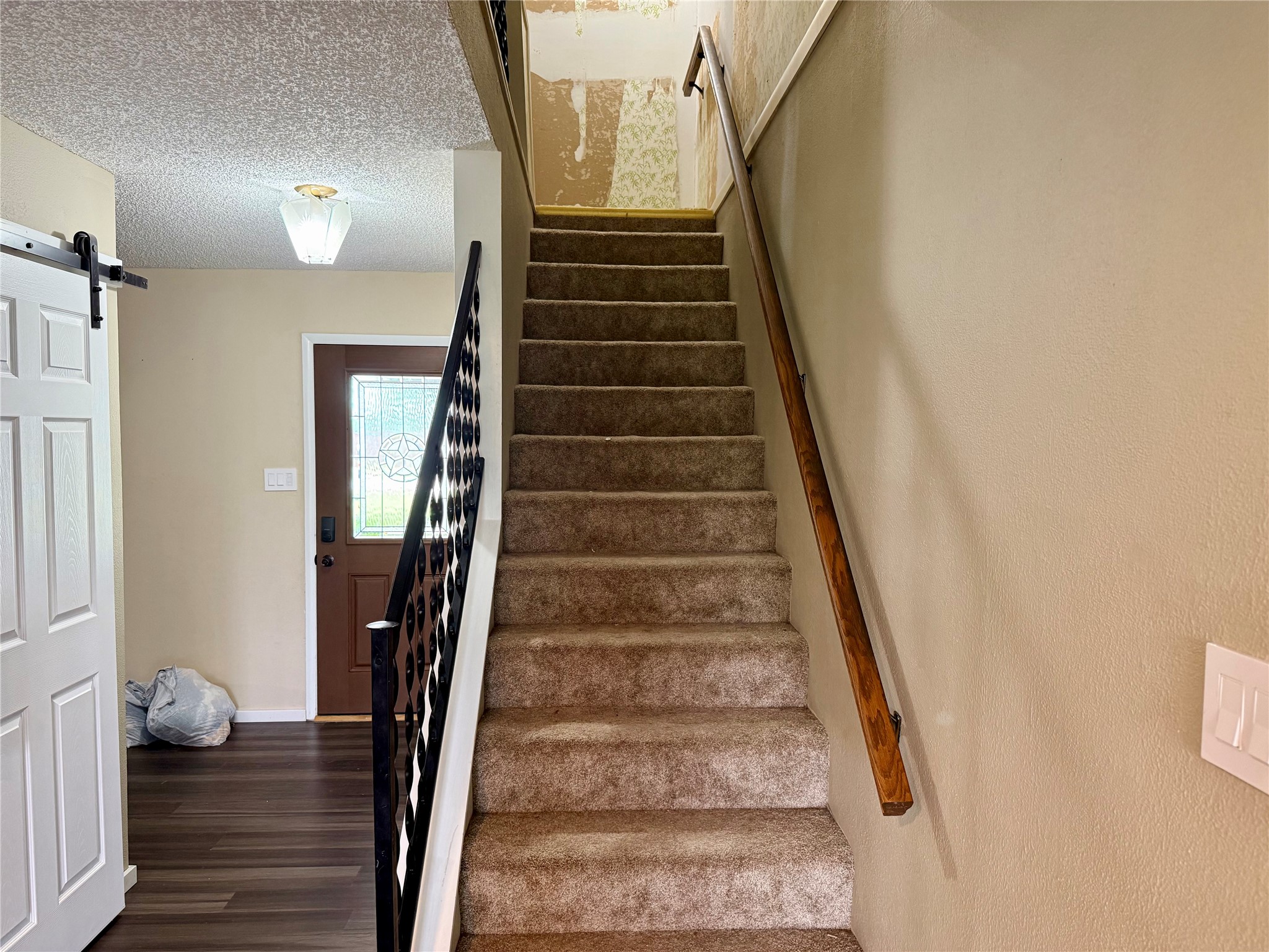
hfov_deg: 71.6
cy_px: 476
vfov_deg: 56.8
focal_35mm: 24
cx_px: 634
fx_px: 880
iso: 320
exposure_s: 1/60
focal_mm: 6.76
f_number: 1.78
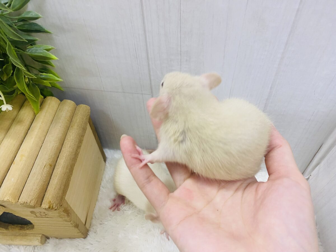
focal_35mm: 26
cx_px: 168
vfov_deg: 53.1
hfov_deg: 67.3
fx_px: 252
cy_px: 126
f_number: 1.8
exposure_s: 1/50
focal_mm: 4.25
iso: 64
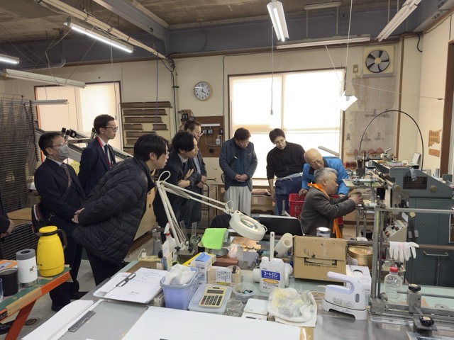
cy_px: 170
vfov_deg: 56.8
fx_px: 315
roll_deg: +1.8
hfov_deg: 71.6
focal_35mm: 24
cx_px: 227
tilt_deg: -7.8
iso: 100
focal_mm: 6.86
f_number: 1.78
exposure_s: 1/60
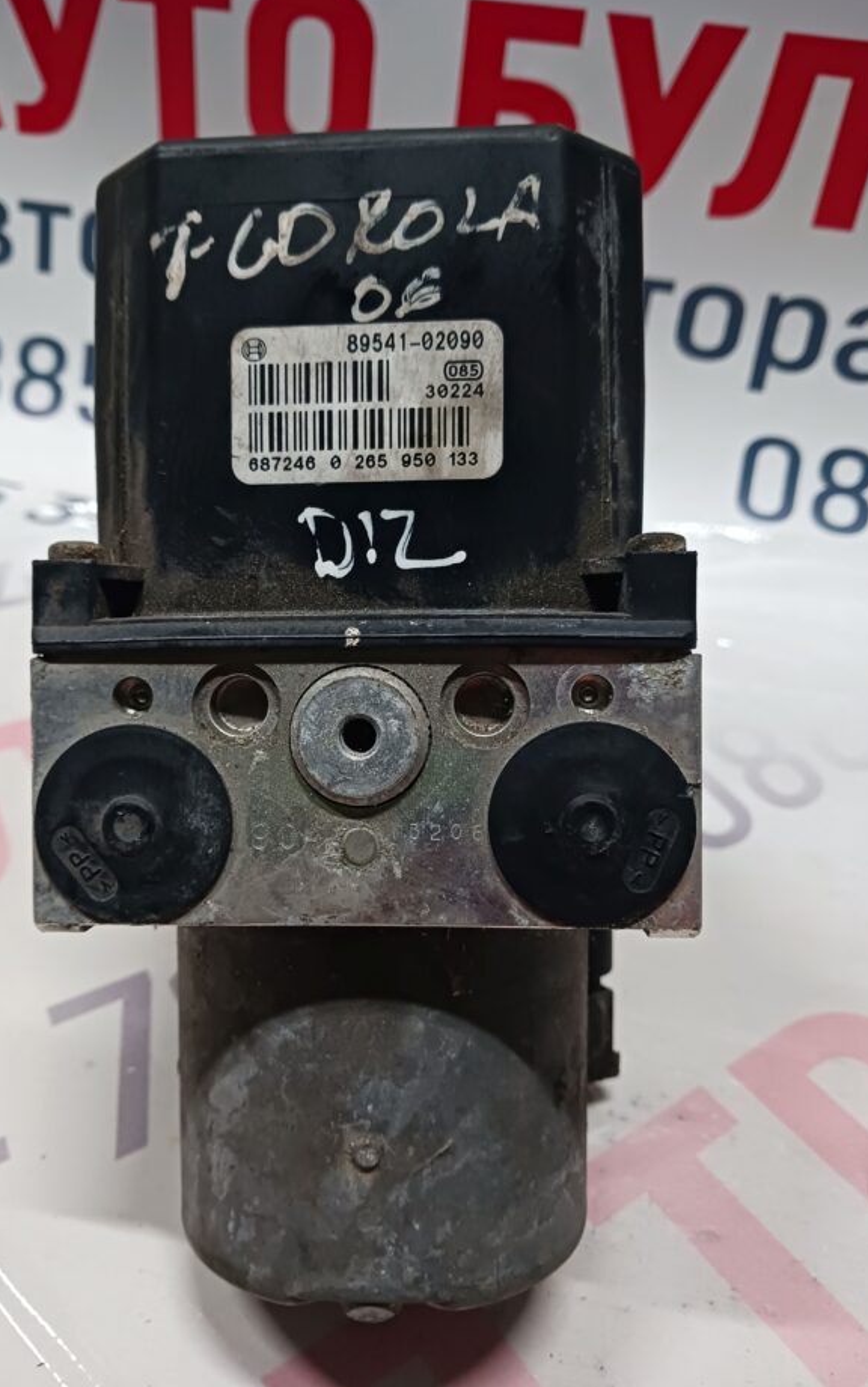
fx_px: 1097
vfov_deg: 64.6
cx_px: 380
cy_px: 692
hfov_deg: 43.1
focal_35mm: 29
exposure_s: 1/25
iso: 400
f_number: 1.8
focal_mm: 4
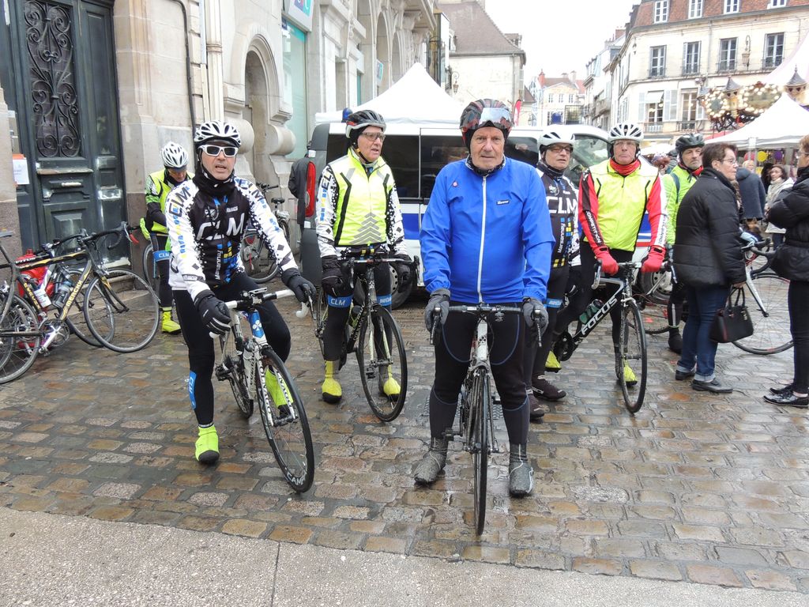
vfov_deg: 46.8
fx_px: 701
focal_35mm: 30
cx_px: 404
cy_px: 304
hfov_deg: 60.0
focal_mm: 5.3
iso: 250
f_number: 3.1
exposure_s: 1/30
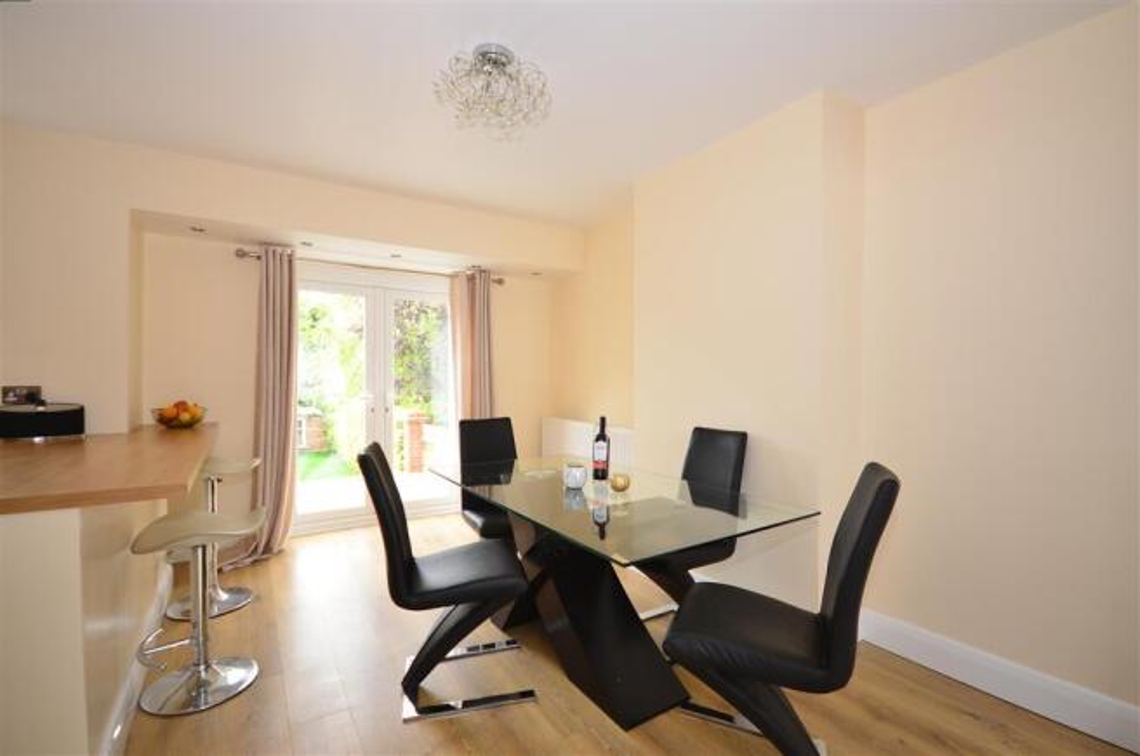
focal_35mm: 15
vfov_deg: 77.1
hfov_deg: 100.5
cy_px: 378
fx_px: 474
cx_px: 570
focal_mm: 10
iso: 200
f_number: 5
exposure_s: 1/20
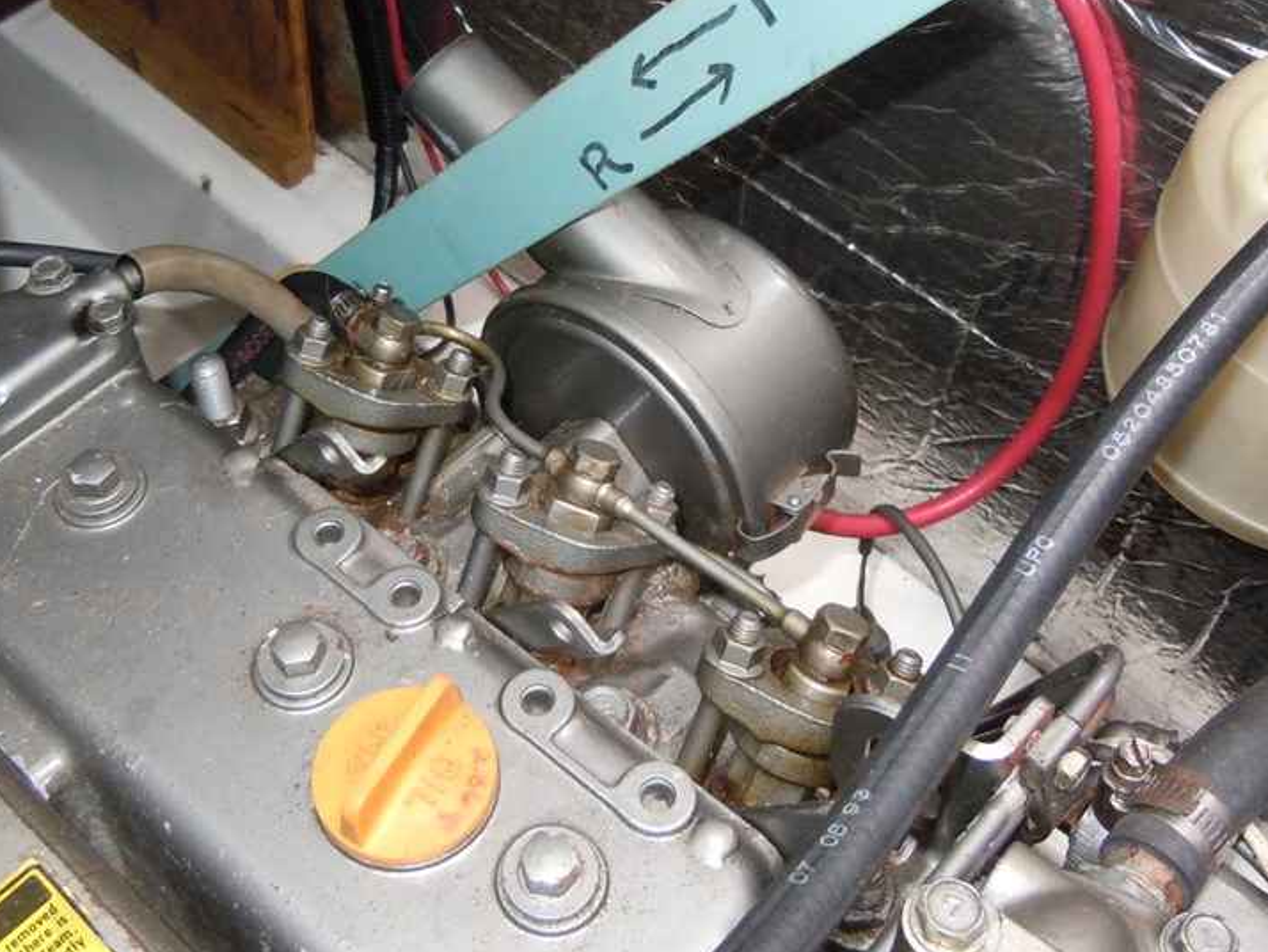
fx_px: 1576
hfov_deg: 43.7
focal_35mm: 43
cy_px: 275
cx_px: 529
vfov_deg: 33.1
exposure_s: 1/30
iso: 200
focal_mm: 5.4
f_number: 3.5
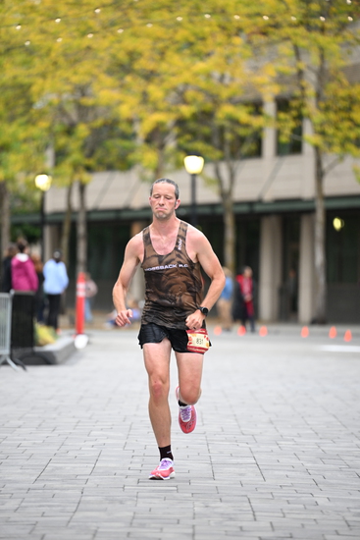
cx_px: 180
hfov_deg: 6.9
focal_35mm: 200
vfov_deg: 10.3
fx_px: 2998
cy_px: 270
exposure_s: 1/800
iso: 1600
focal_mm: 200
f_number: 2.8
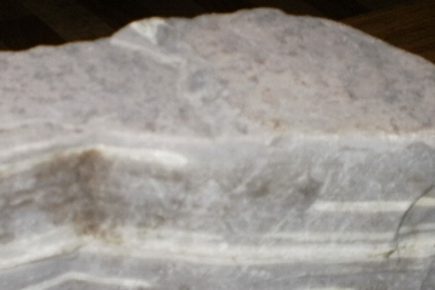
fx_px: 1002
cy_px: 156
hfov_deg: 24.2
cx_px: 110
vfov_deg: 16.4
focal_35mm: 83
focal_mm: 6.3
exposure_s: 1/30
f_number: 3.1
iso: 125
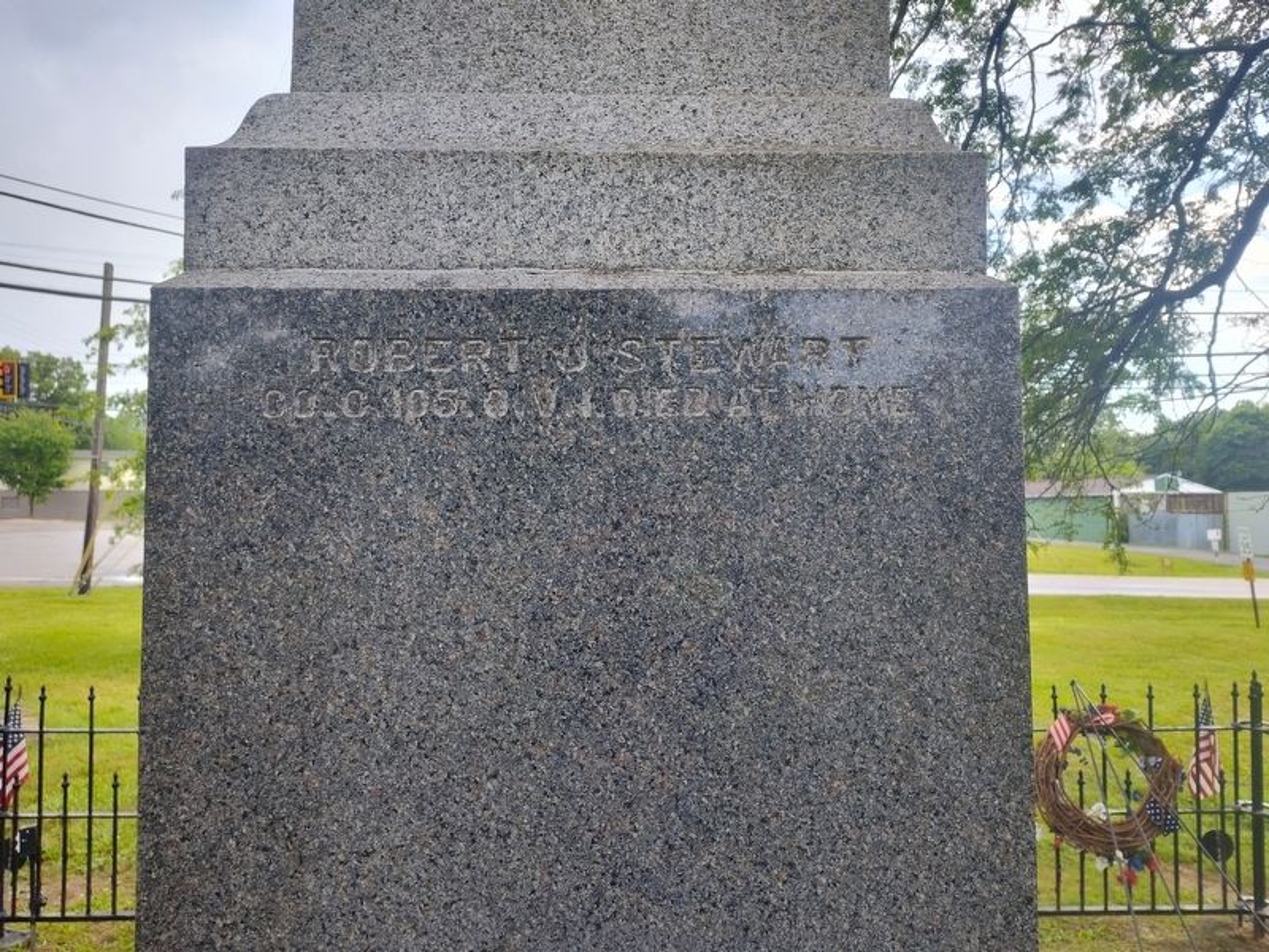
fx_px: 843
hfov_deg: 73.9
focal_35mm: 23
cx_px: 634
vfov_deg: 58.9
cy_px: 476
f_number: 1.8
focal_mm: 5.56
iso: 100
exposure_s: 1/252
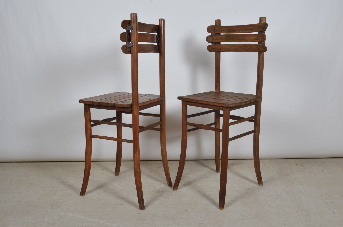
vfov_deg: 36.7
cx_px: 172
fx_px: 342
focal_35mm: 36
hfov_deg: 53.2
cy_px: 114
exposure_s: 1/125
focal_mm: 24
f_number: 14
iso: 100
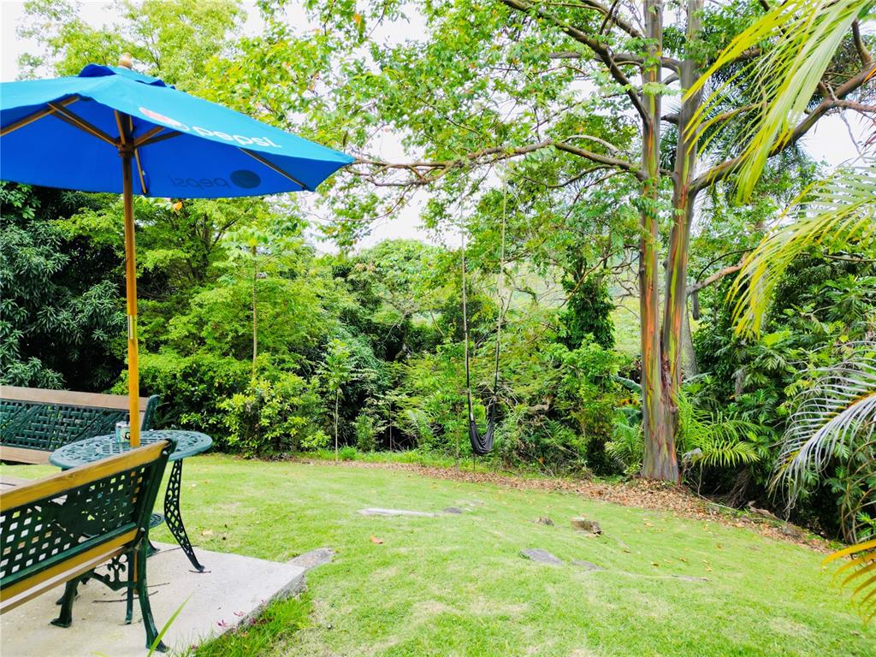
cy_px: 328
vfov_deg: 56.8
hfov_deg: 71.6
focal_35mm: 24
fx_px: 607
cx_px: 438
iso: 120
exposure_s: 1/800
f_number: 1.7
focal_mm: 6.72
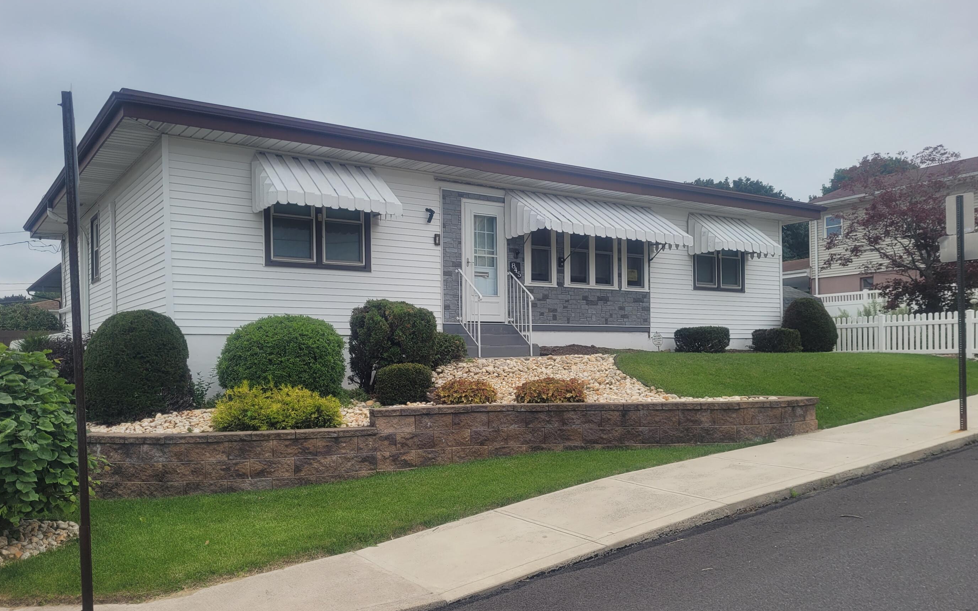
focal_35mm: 30
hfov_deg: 62.9
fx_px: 800
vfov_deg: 41.6
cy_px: 368
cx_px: 504
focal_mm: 5.4
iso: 40
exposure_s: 1/1704
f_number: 1.8
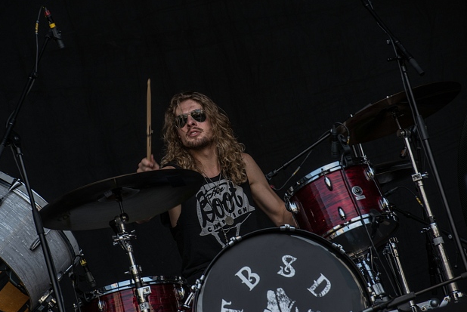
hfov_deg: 8.8
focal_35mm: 233
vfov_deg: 5.9
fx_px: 3025
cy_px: 166
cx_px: 206
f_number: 6.3
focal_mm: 200
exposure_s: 1/100
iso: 125
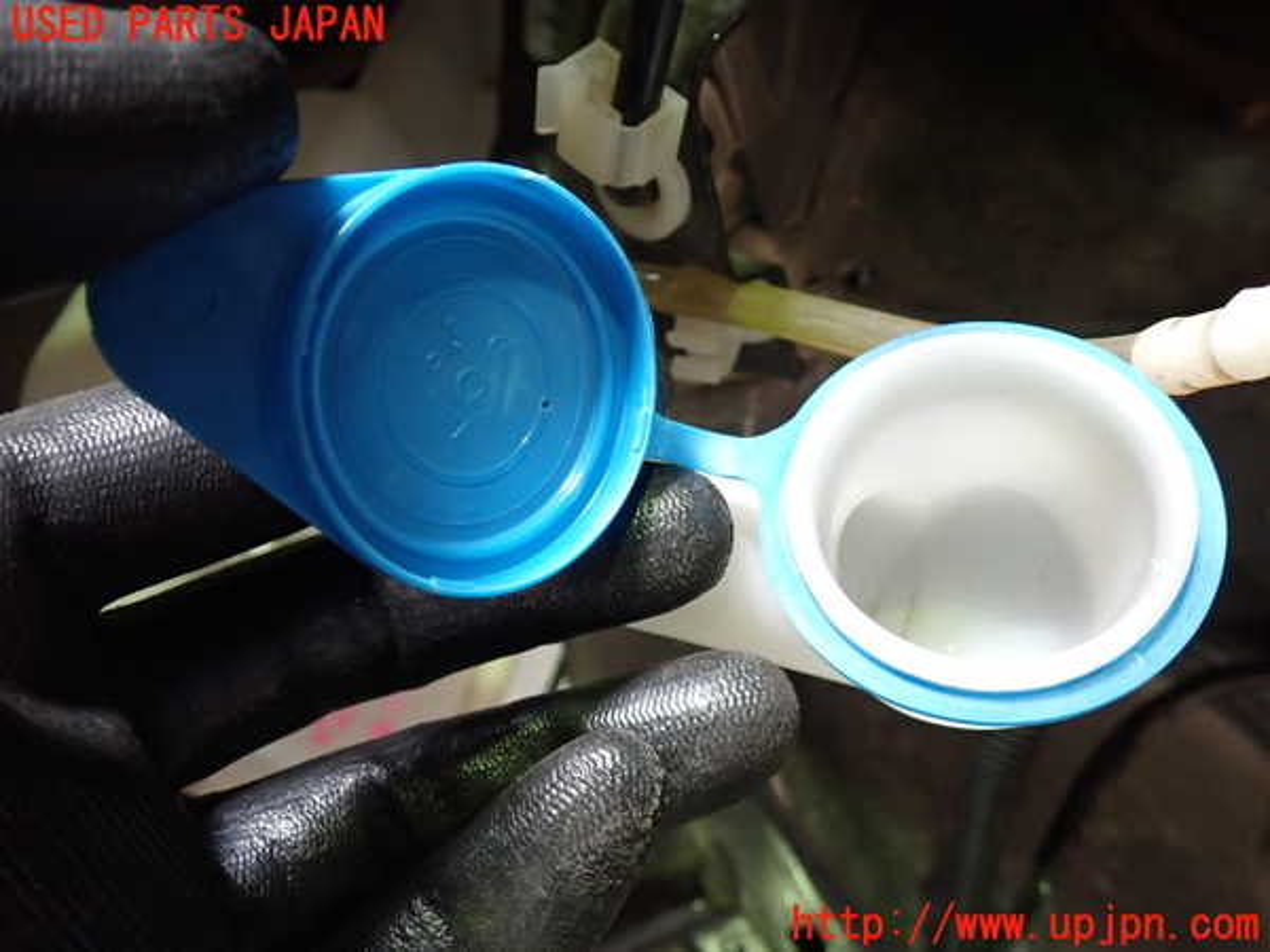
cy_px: 476
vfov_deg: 49.7
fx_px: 1027
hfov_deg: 63.4
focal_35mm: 28
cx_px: 635
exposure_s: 1/30
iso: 400
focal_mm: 5.05
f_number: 2.2
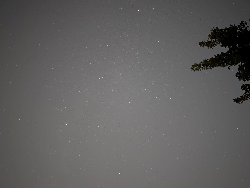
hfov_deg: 71.6
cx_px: 125
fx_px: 173
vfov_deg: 56.9
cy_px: 94
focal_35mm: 24
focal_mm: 6.9
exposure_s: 16
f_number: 1.68
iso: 748
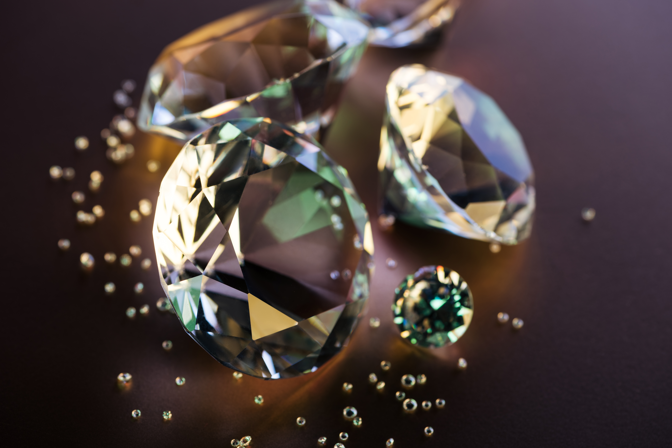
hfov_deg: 19.5
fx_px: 1961
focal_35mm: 105
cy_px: 224
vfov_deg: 13.1
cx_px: 336
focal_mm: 105
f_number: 9
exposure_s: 1/160
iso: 64
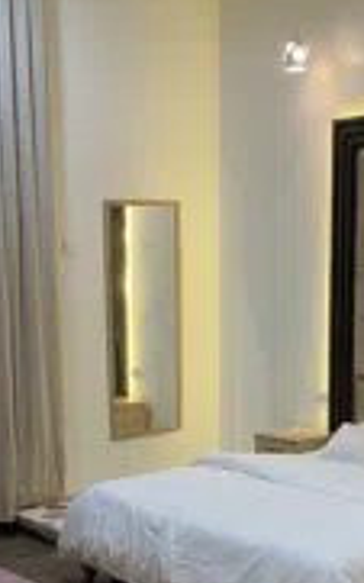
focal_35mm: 61
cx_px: 242
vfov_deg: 33.1
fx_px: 969
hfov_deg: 21.2
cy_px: 403
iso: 80
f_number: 1.8
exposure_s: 1/50
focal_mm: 4.25
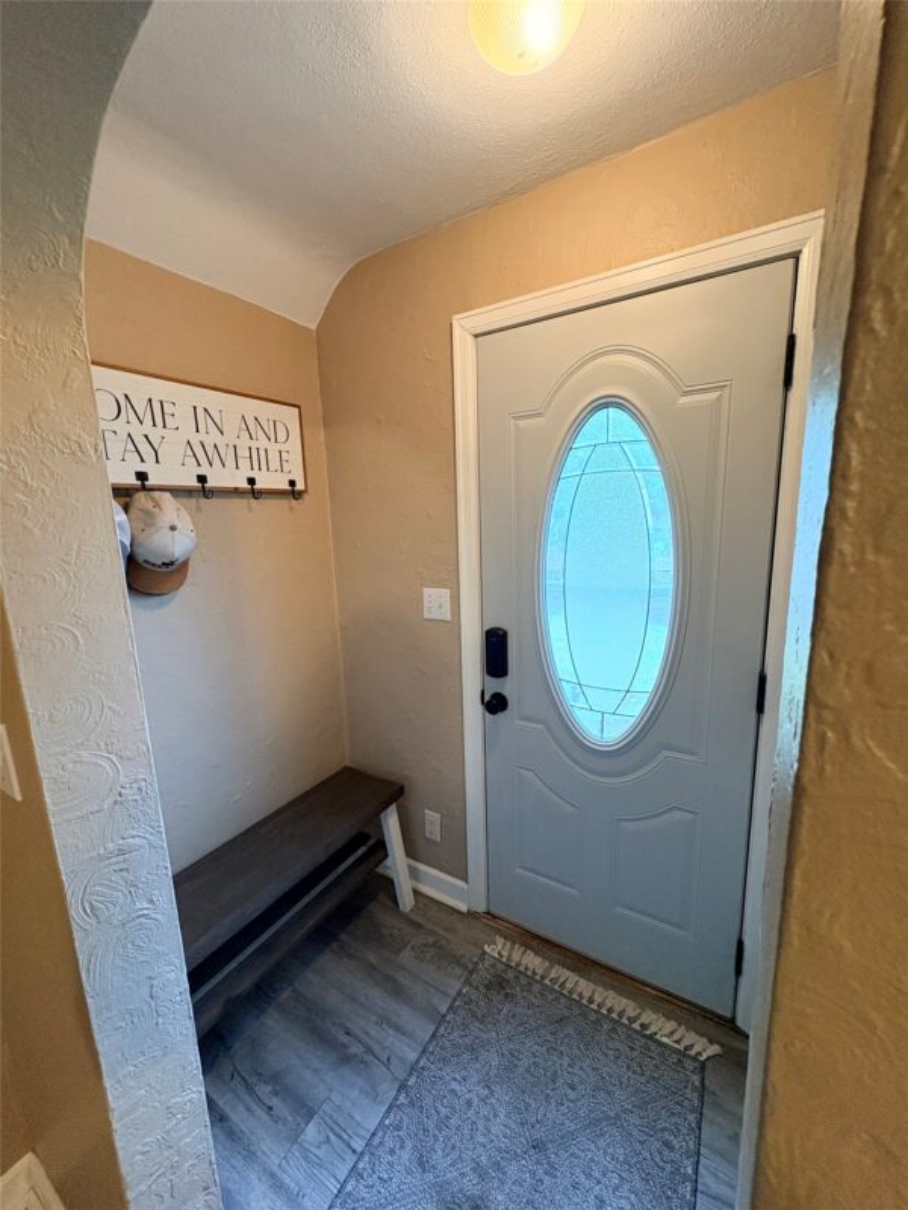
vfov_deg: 102.1
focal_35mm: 14
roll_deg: +2.0
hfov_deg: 85.7
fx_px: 490
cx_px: 454
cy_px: 605
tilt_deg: -9.7
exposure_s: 1/60
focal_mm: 2.22
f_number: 2.2
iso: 320
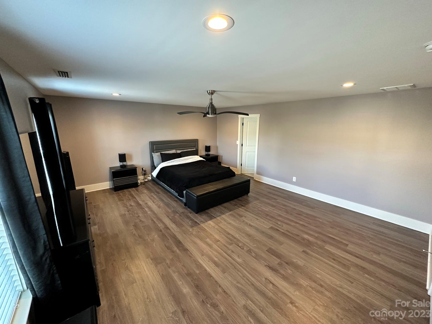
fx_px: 175
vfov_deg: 85.7
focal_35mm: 14
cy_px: 162
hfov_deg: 102.1
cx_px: 216
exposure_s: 1/60
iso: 400
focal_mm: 2.22
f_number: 2.2
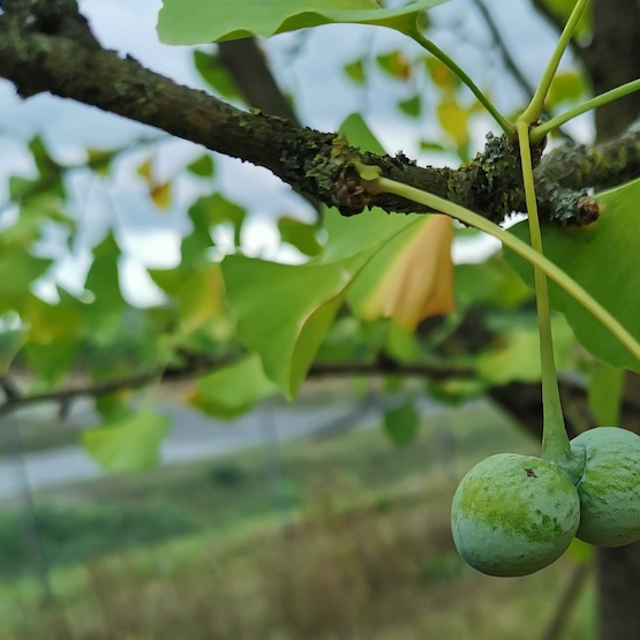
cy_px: 547
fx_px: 1150
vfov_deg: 30.1
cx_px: 488
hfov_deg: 30.5
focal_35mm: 55
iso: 50
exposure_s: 1/1163
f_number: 1.8
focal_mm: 5.58
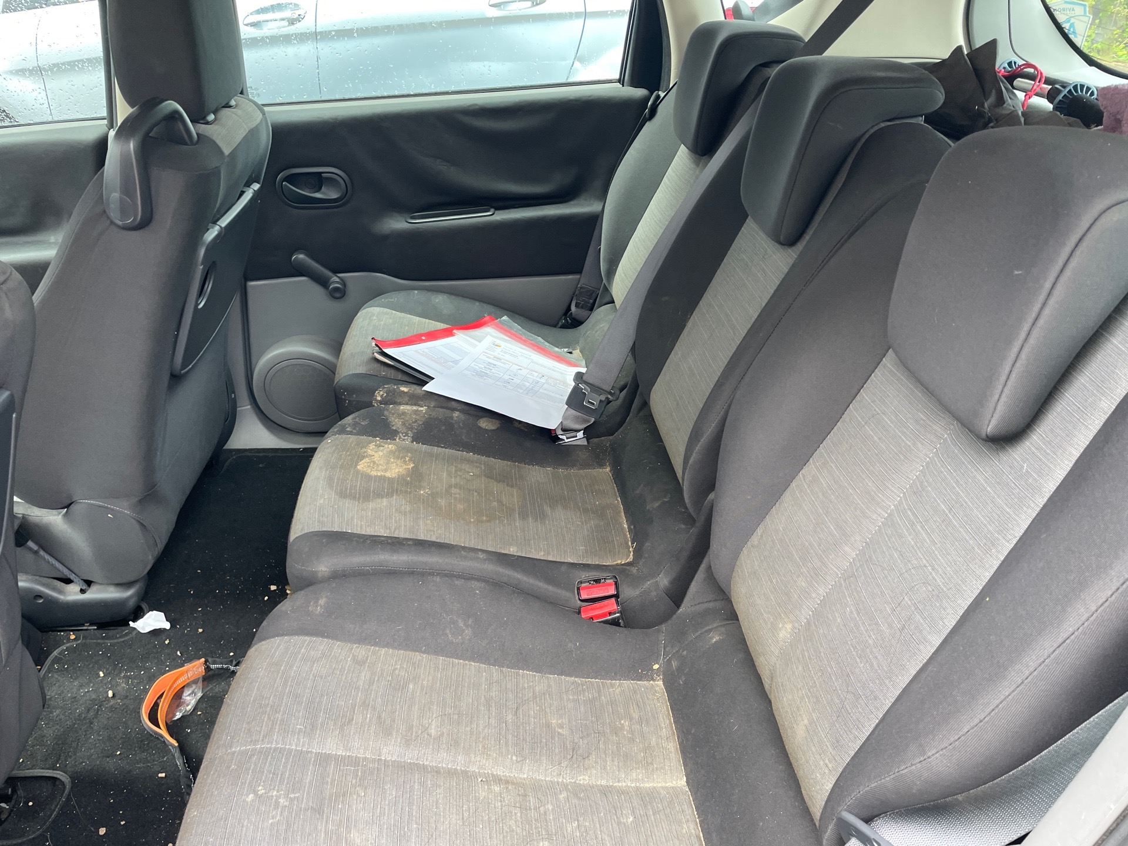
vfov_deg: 53.1
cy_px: 423
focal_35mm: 26
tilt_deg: -33.0
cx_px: 564
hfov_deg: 67.3
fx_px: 847
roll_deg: +3.4
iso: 80
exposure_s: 1/121
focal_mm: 4.2
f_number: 1.6
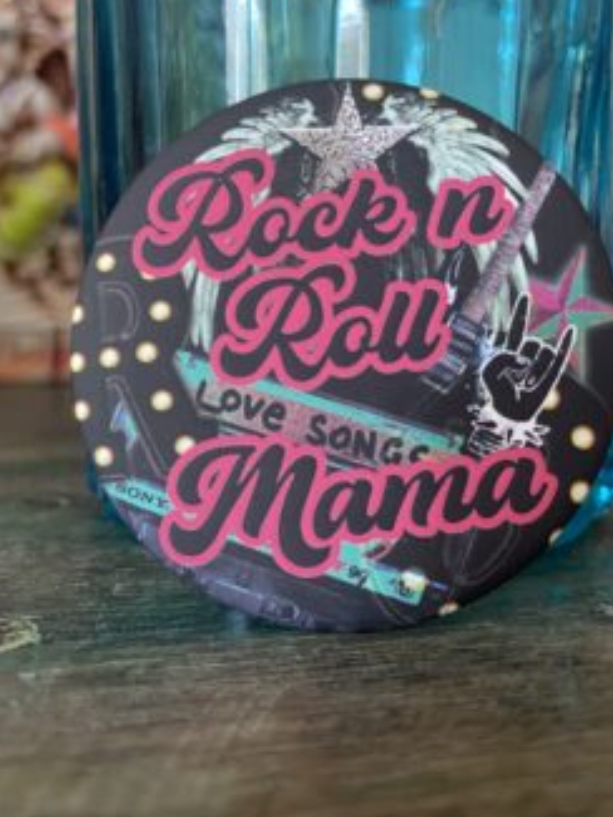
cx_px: 352
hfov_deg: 44.1
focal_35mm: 32
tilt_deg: -5.8
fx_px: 755
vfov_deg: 56.6
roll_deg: +0.9
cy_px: 352
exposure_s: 1/60
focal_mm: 4.2
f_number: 1.6
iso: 320
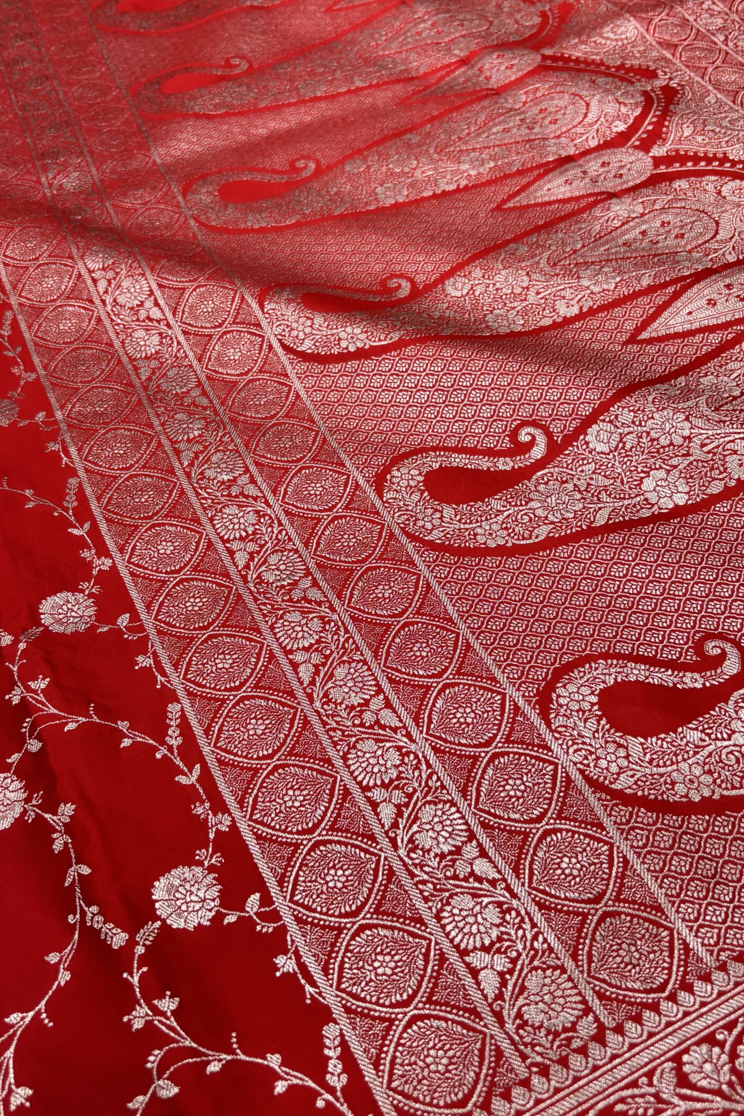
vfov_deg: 57.2
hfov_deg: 40.0
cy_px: 578
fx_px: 1023
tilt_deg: -51.8
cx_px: 378
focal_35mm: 33
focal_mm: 5.96
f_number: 1.6
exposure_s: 1/100
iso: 125
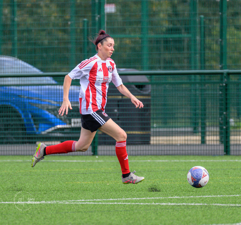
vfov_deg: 1.9
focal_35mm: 882
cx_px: 85
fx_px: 6720
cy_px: 97
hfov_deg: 2.1
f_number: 5.6
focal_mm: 400
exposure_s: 1/1600
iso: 1000
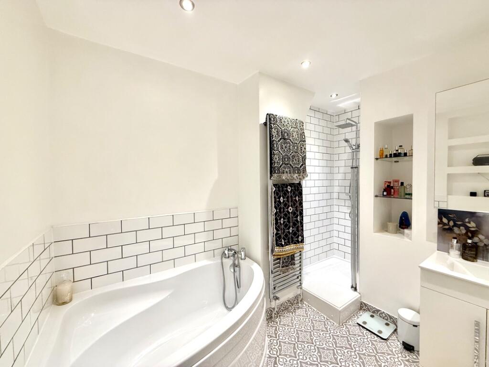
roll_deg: +1.0
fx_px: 198
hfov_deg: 102.1
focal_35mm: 14
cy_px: 184
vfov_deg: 85.7
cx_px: 244
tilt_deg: -0.8
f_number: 2.2
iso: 200
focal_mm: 2.22
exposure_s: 1/100
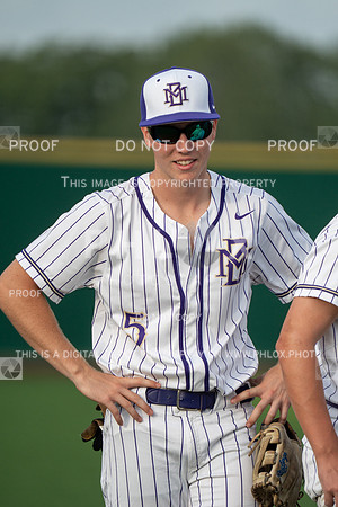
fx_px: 8449
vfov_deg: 3.4
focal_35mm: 600
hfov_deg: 2.3
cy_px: 254
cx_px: 169
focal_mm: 600
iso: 800
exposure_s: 1/1250
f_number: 6.3
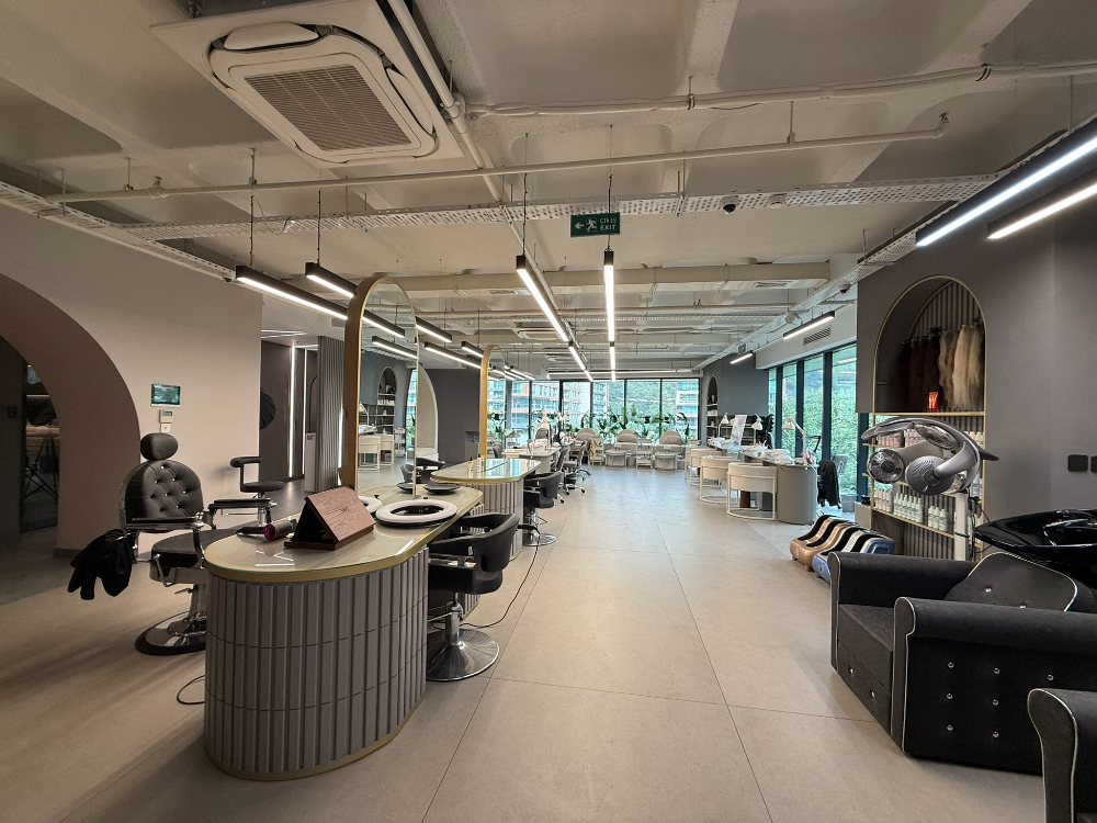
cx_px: 548
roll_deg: -0.7
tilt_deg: -0.6
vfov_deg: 85.7
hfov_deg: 102.1
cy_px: 412
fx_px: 444
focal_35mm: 14
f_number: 2.2
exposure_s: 1/100
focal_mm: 2.22
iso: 100
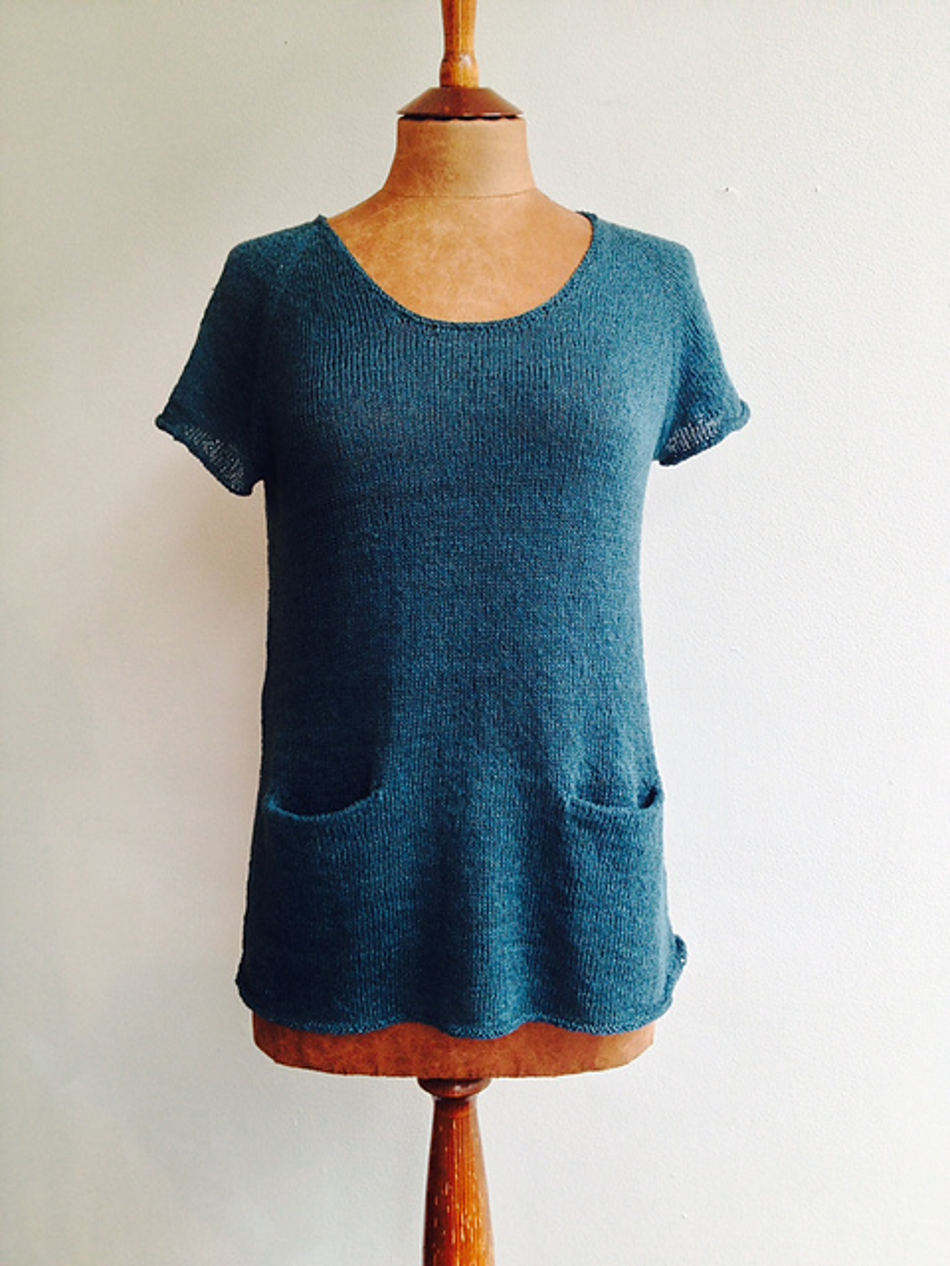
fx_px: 1281
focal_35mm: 35
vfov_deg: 52.6
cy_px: 633
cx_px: 475
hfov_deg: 40.7
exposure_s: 1/60
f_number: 2.4
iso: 64
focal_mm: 4.28
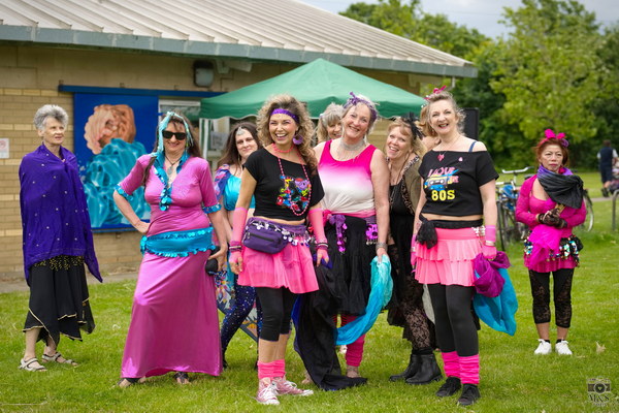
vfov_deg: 22.3
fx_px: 1049
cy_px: 206
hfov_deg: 32.9
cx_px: 310
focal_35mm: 61
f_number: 2.8
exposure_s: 1/400
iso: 100
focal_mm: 61
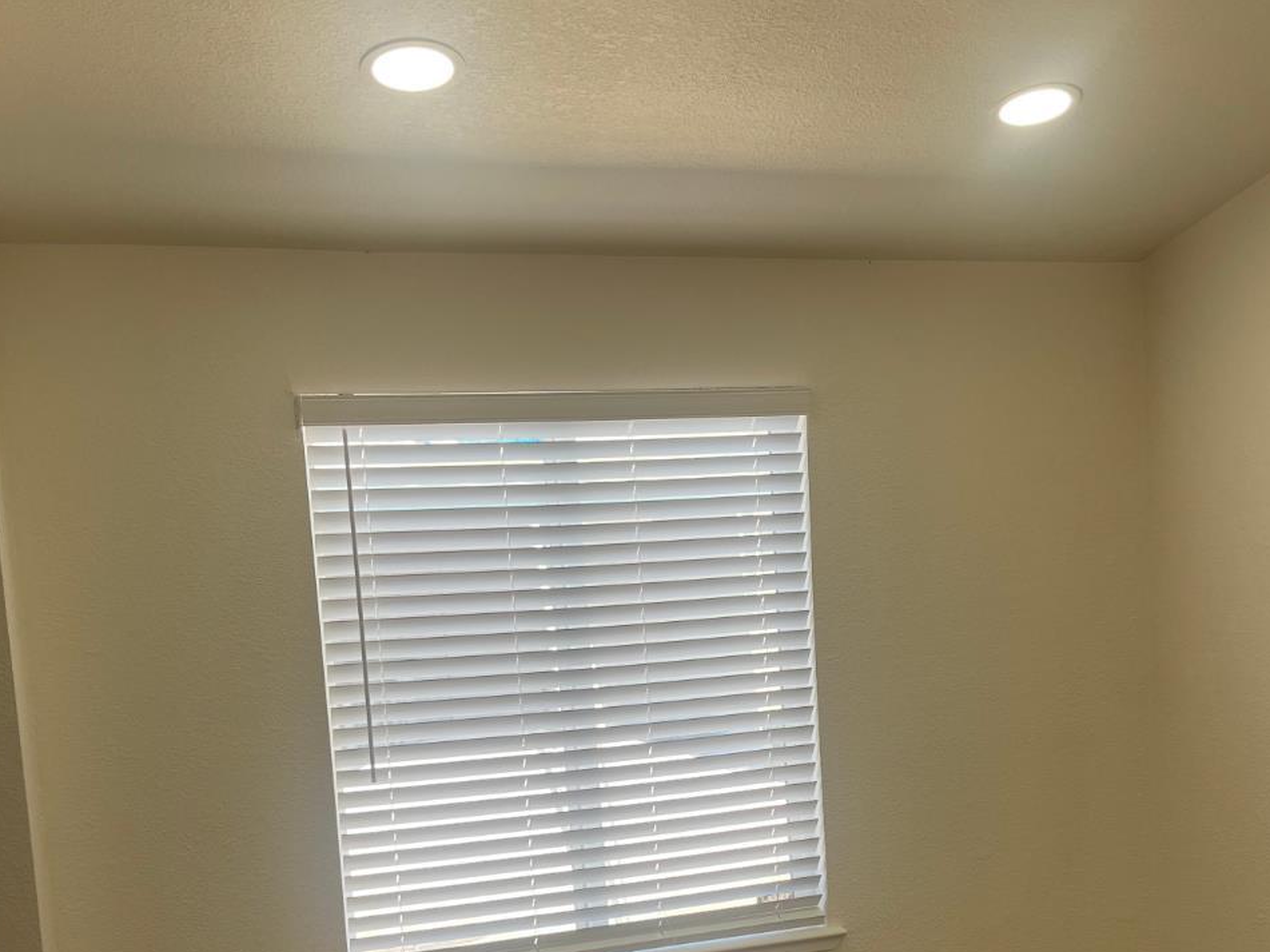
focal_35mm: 41
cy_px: 728
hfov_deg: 45.7
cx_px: 708
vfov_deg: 34.3
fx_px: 1504
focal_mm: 5.1
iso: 50
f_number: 1.6
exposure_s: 1/286
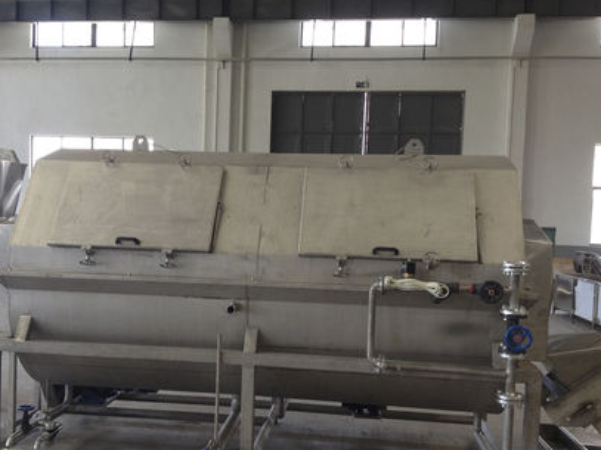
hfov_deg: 43.8
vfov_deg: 33.5
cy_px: 266
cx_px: 266
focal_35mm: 43
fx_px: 746
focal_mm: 4.28
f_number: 2.4
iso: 64
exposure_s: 1/40
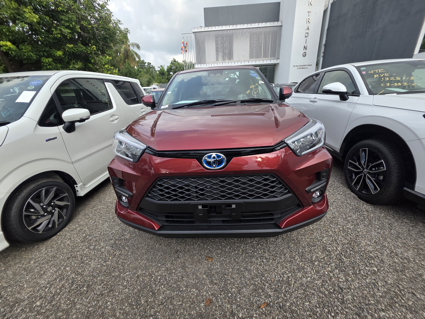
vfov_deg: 89.9
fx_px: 160
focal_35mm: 13
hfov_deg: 106.2
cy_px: 160
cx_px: 212
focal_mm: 2.2
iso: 40
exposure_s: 1/507
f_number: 1.9
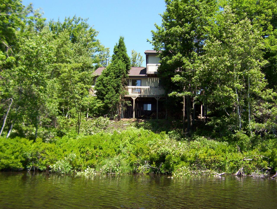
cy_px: 104
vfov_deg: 39.8
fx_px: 289
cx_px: 138
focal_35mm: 36
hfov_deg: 51.3
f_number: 2.76
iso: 100
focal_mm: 5.54
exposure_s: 1/772
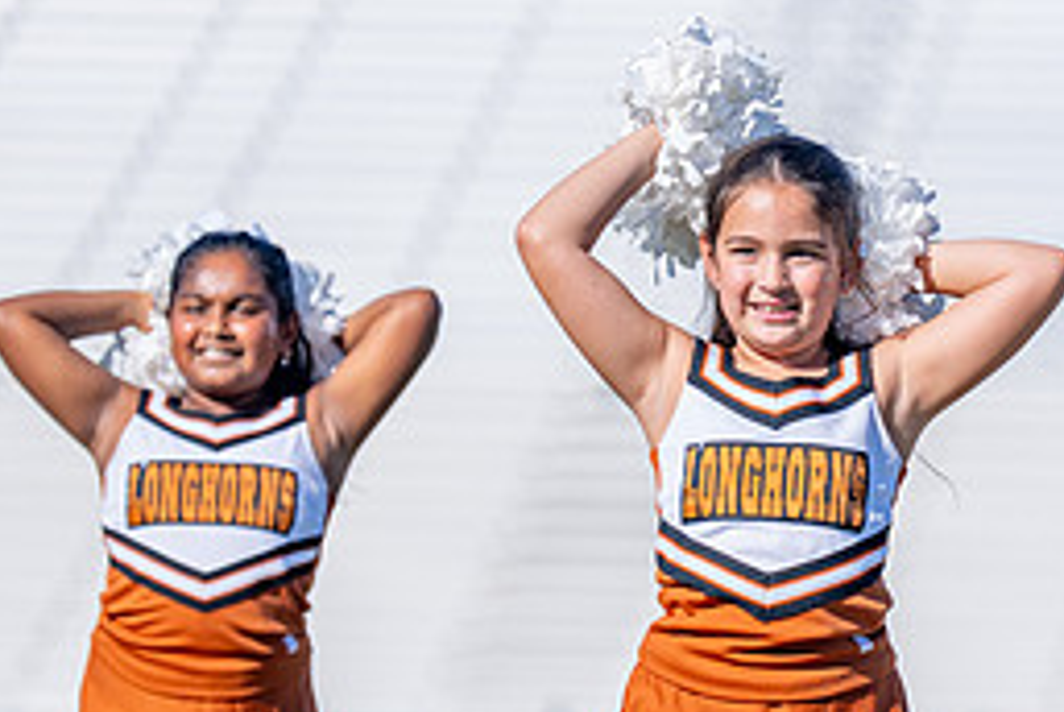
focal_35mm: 348
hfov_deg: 5.9
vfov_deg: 4.0
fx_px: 10297
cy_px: 606
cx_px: 865
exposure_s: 1/2500
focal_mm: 145
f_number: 2.8
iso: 100
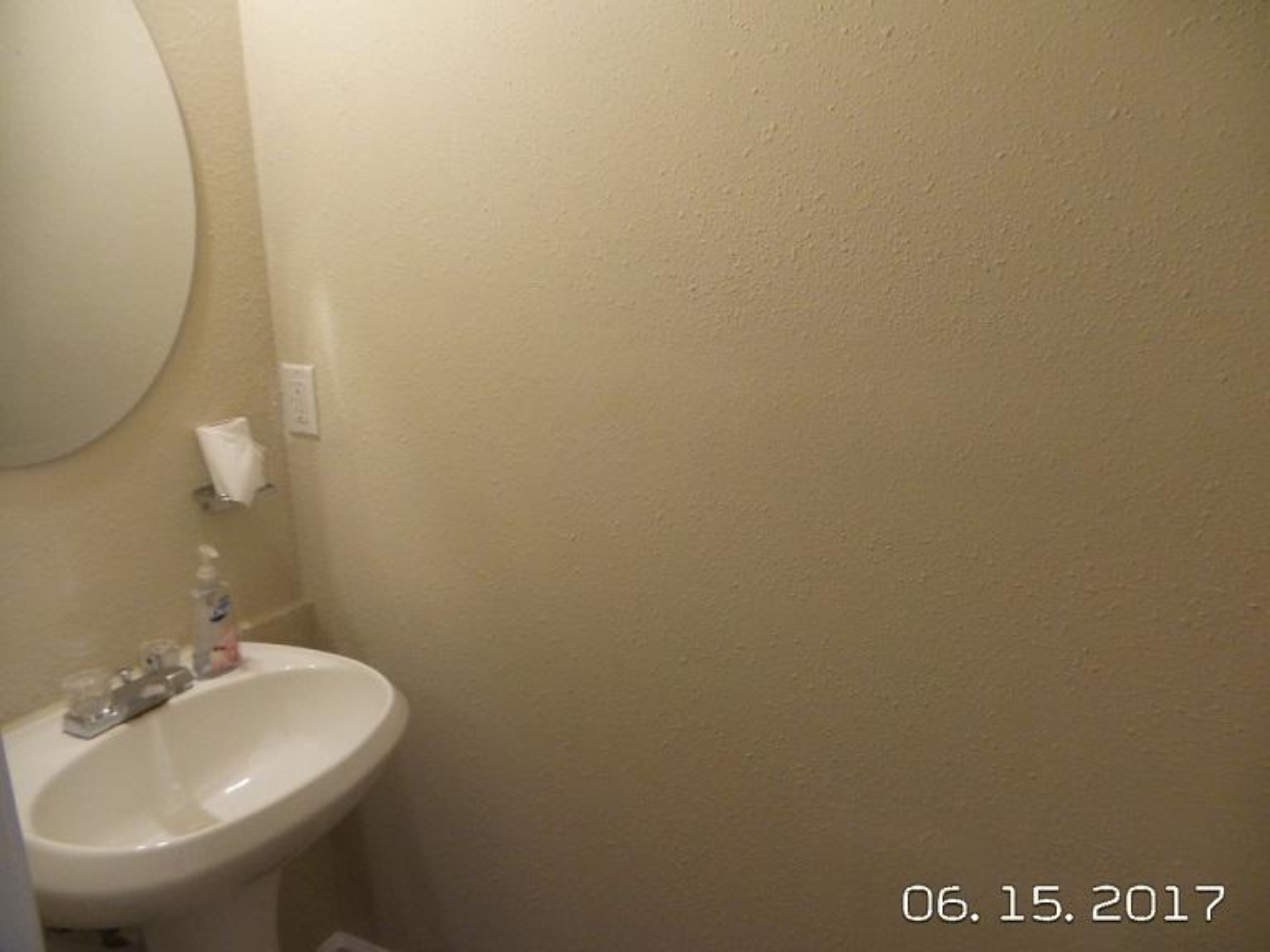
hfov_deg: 73.9
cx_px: 635
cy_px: 476
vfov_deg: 58.9
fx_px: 844
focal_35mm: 23
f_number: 2.8
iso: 320
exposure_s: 1/30
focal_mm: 4.1
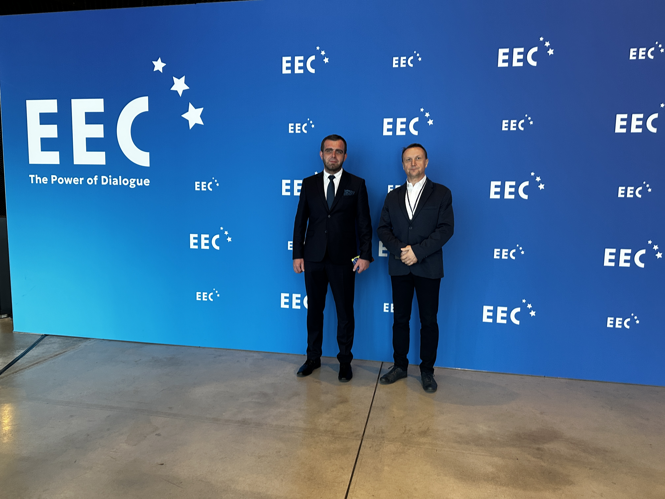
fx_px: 461
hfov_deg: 71.6
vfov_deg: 56.8
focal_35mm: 24
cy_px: 250
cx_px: 332
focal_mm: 6.86
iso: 320
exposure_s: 1/50
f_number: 1.78
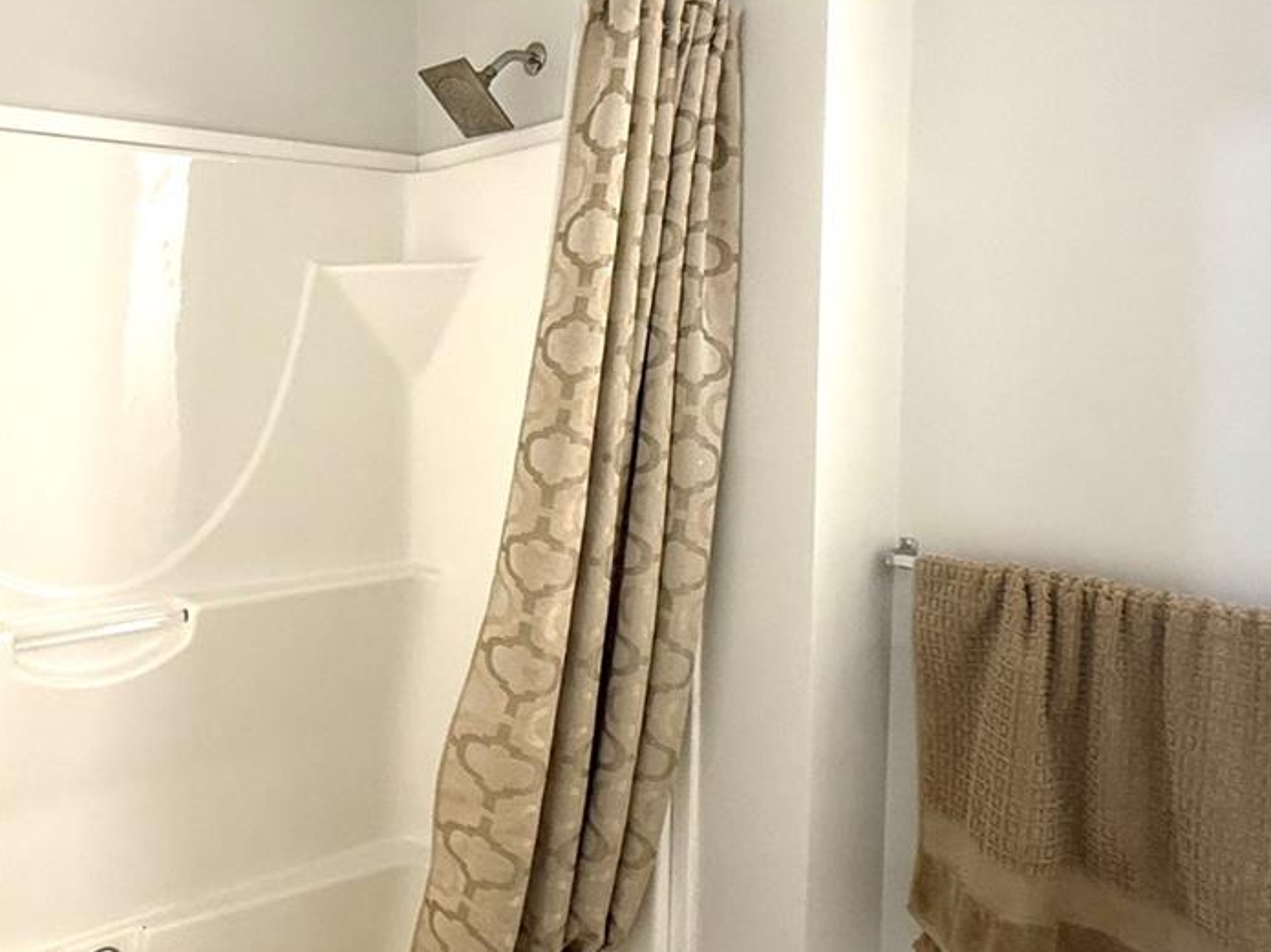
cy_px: 407
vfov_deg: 48.1
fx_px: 1065
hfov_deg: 59.4
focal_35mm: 29
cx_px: 368
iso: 320
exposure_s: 1/60
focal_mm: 2.22
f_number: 2.2
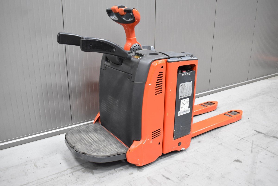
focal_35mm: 30
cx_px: 139
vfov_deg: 43.6
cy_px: 93
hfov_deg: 61.9
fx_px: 232
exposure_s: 1/40
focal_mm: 20
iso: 1600
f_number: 4.5
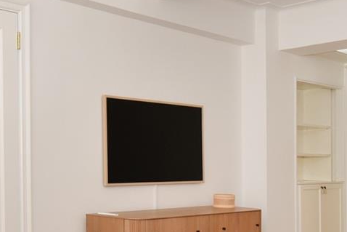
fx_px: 578
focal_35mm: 60
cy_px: 185
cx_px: 107
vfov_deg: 22.3
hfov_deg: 33.0
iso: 1000
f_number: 10
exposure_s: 1/50
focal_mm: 14
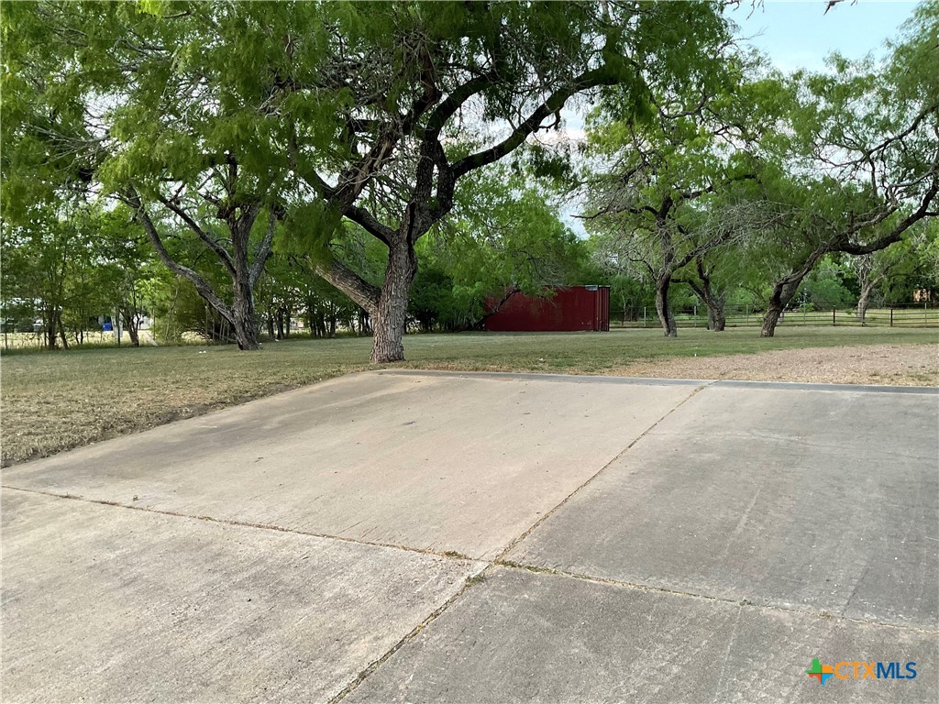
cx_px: 470
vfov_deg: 48.2
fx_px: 787
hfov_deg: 61.7
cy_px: 352
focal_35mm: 29
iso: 64
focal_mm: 3
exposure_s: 1/65
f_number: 1.8
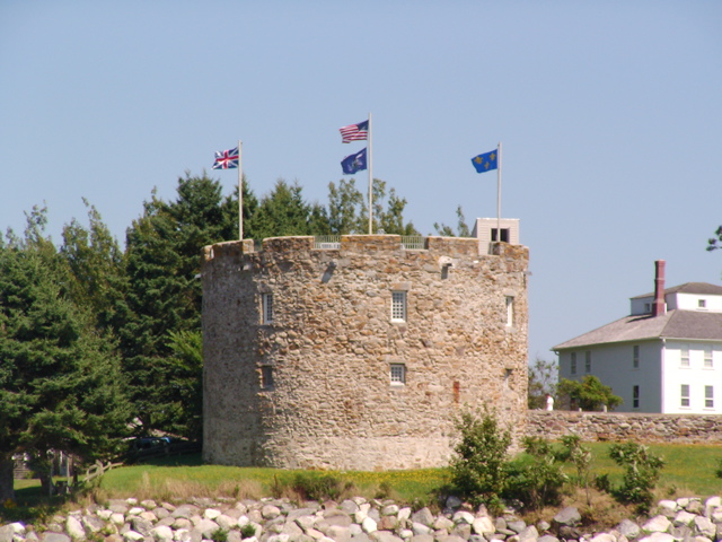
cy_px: 271
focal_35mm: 188
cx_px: 361
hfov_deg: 10.5
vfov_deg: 7.9
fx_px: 3921
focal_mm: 28.7
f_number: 5
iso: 50
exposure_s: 1/623
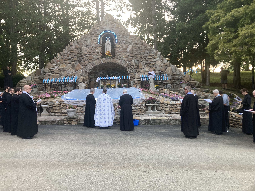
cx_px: 128
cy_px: 96
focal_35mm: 28
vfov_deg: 49.7
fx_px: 206
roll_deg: +0.8
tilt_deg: -0.2
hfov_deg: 63.4
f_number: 1.8
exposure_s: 1/120
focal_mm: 3.99
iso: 80
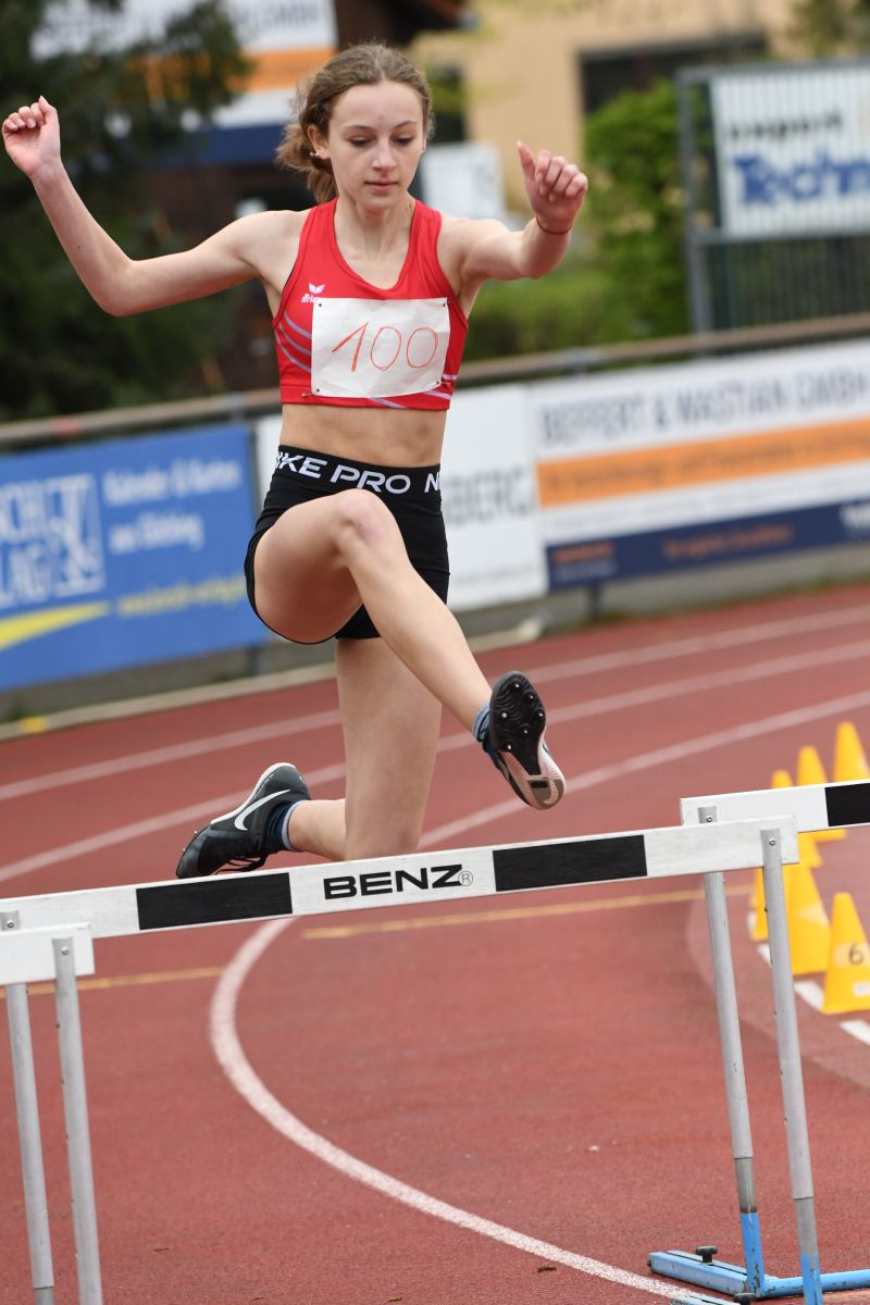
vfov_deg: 6.9
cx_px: 435
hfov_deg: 4.6
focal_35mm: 300
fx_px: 10874
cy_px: 652
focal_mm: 200
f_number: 5
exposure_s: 1/4000
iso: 1250
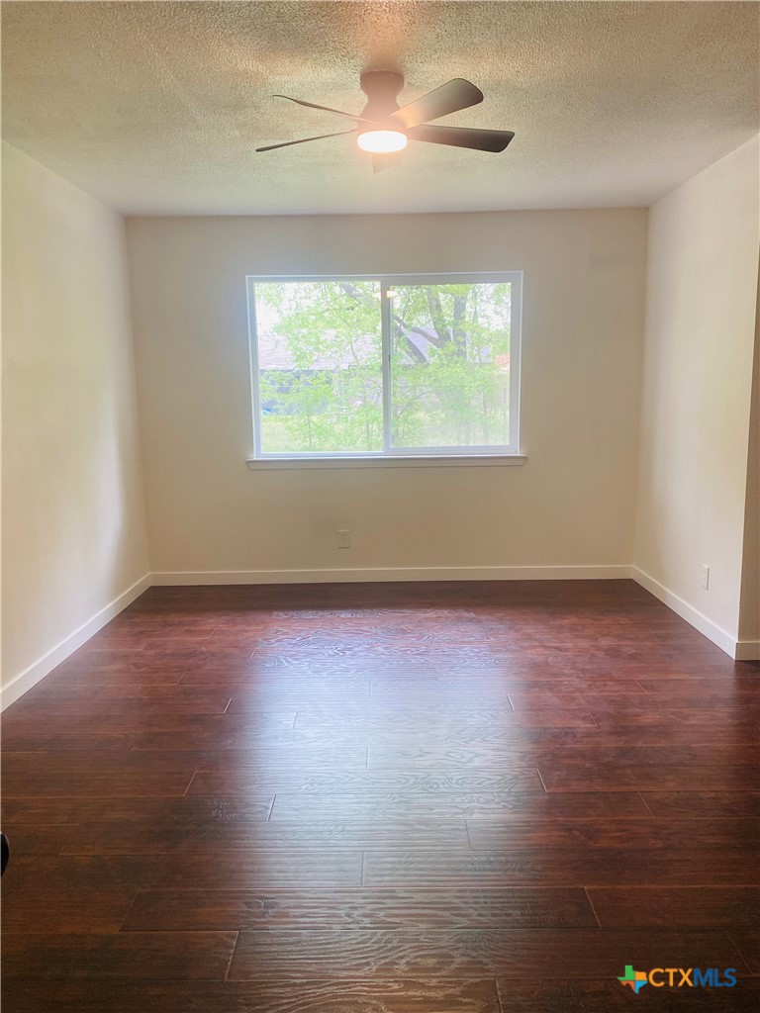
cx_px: 380
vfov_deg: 67.3
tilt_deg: -9.1
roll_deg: +0.3
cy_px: 506
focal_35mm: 26
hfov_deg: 53.1
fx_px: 761
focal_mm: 4.25
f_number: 1.8
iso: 125
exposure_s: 1/120
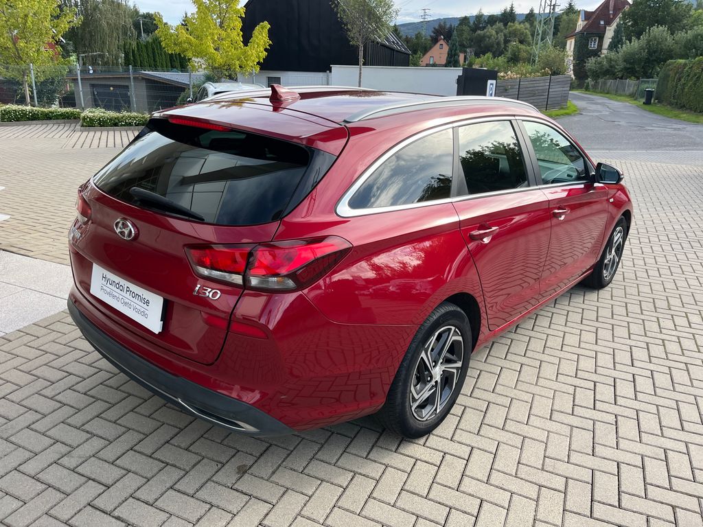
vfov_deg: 53.1
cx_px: 352
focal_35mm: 26
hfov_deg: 67.3
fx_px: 528
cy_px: 264
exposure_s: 1/793
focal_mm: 5.1
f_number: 1.6
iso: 50
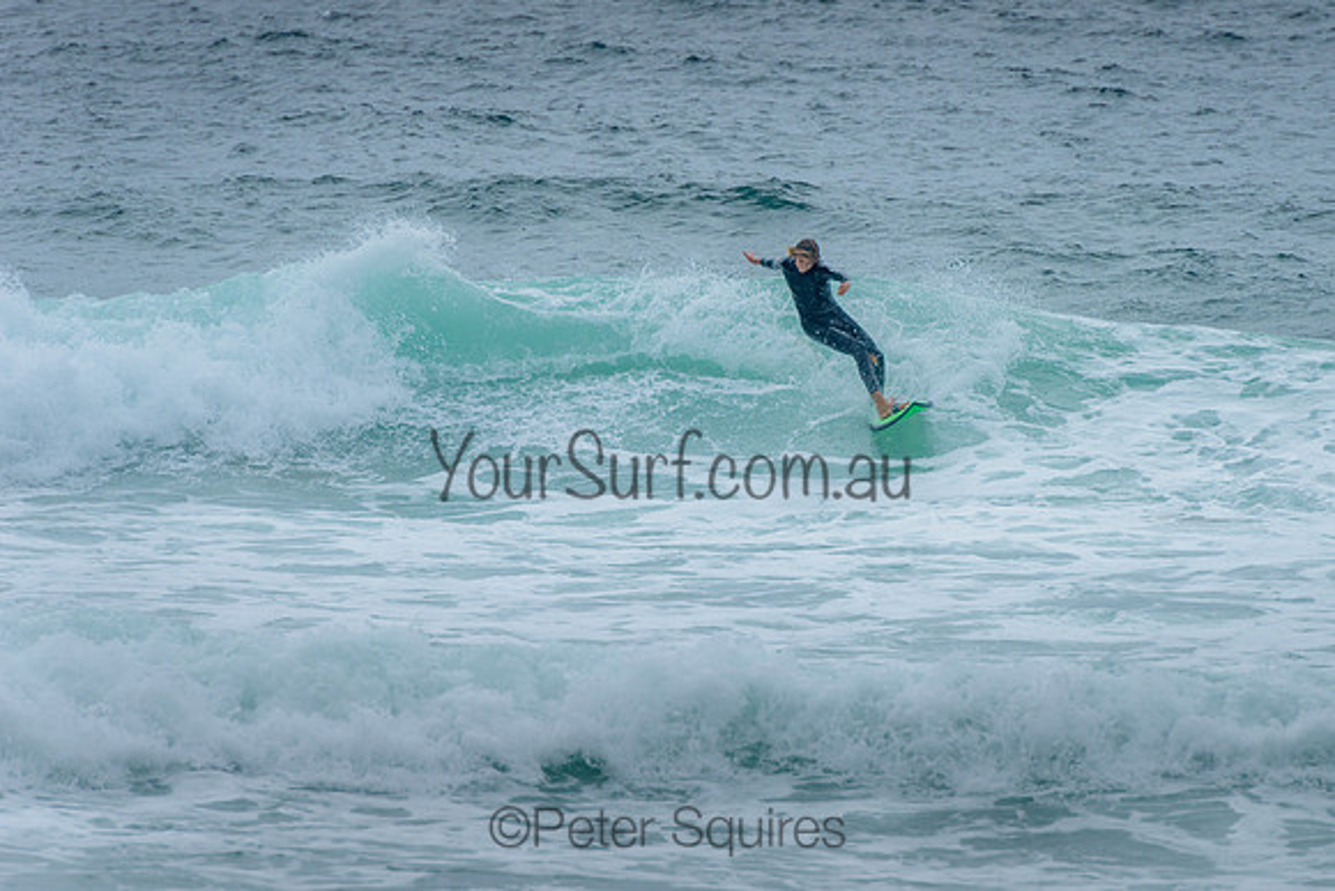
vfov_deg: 2.8
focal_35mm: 490
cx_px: 818
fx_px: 18180
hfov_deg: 4.2
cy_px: 359
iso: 500
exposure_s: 1/1600
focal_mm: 400
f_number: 8
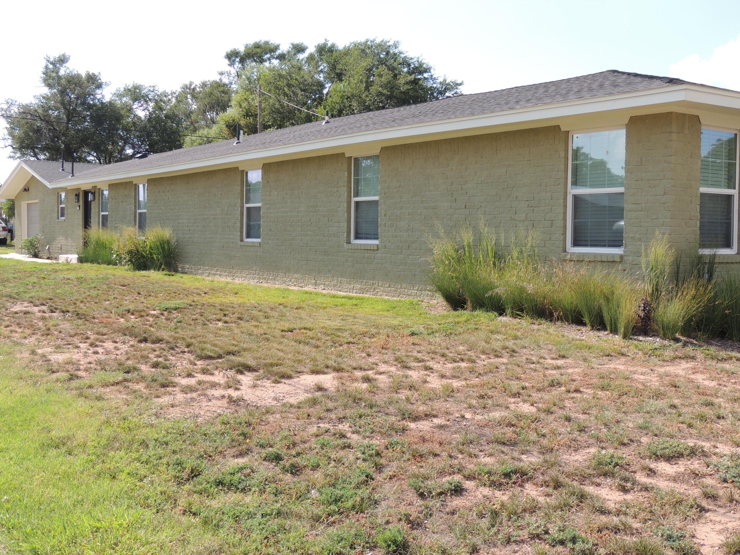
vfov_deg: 36.0
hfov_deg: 46.8
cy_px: 278
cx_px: 370
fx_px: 855
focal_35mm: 40
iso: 100
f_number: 3.3
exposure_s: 1/640
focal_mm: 7.1
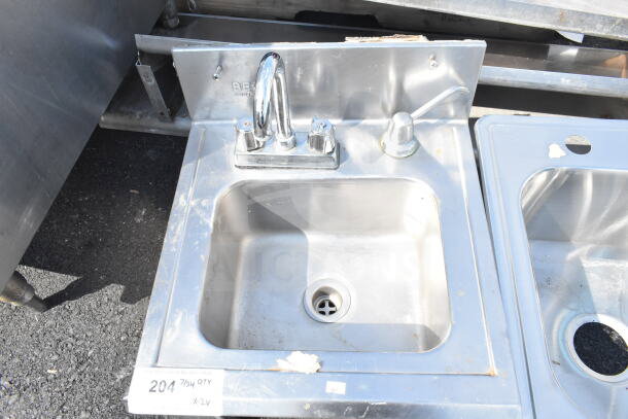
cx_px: 314
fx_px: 471
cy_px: 210
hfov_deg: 67.4
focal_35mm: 27
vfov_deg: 48.0
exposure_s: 1/640
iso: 1600
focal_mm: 18
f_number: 13
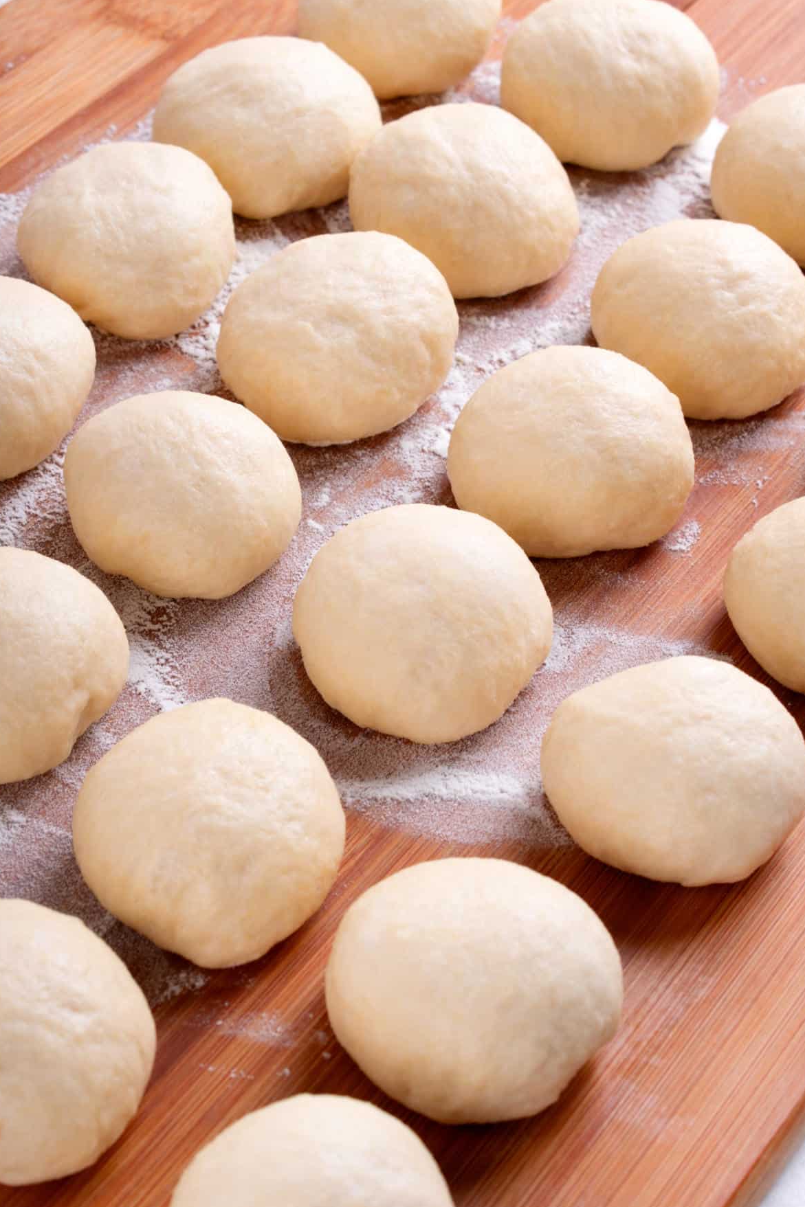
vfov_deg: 24.1
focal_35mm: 85
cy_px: 605
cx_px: 403
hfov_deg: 16.2
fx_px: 2835
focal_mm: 55
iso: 100
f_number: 13
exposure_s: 1/160
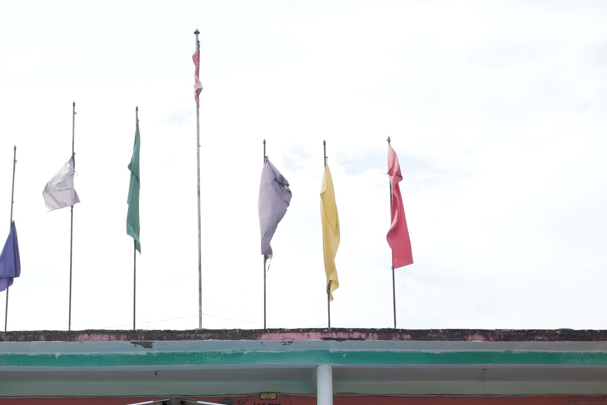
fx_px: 1245
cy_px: 469
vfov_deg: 17.7
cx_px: 163
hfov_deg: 27.1
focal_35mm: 74
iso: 100
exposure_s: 1/320
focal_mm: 20.9
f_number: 5
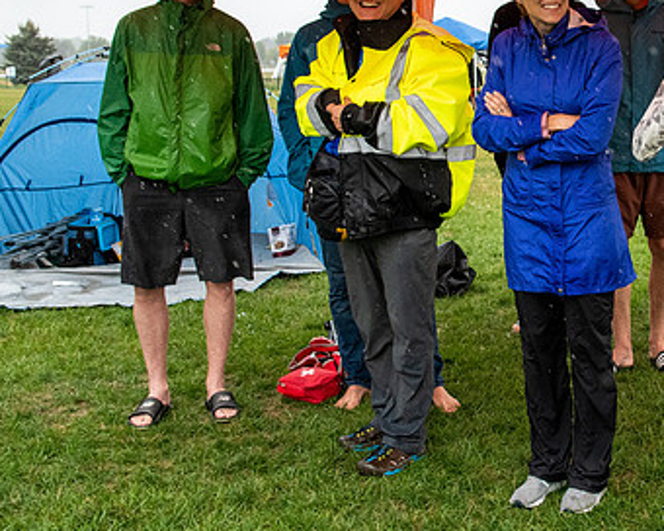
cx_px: 566
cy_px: 179
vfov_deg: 26.1
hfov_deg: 31.3
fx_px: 1140
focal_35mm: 58
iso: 1600
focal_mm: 20
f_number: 4
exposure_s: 1/1250
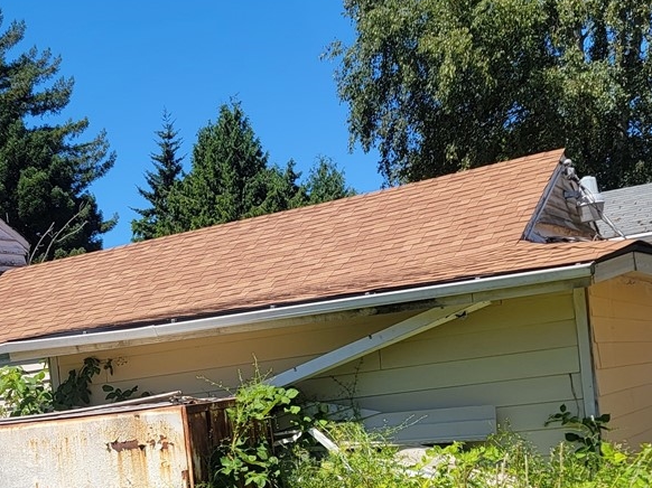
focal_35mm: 66
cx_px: 141
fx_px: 1243
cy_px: 459
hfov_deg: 28.8
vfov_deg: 21.6
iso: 16
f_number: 1.8
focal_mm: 6.7
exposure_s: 1/873
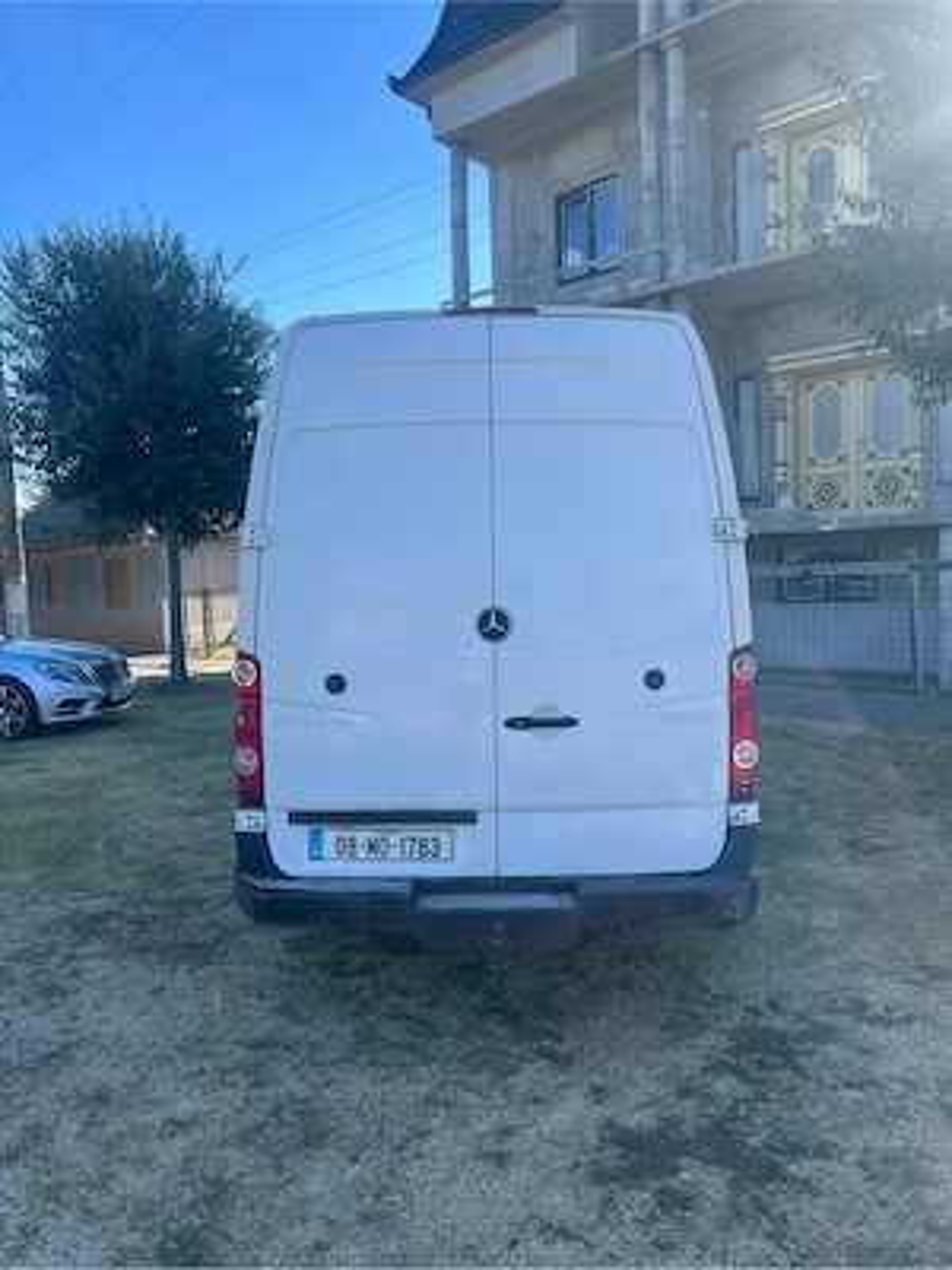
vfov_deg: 67.3
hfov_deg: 53.1
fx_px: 953
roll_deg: +2.2
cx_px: 476
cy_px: 635
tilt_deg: -3.3
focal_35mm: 26
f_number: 1.5
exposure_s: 1/1575
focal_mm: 5.7
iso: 50
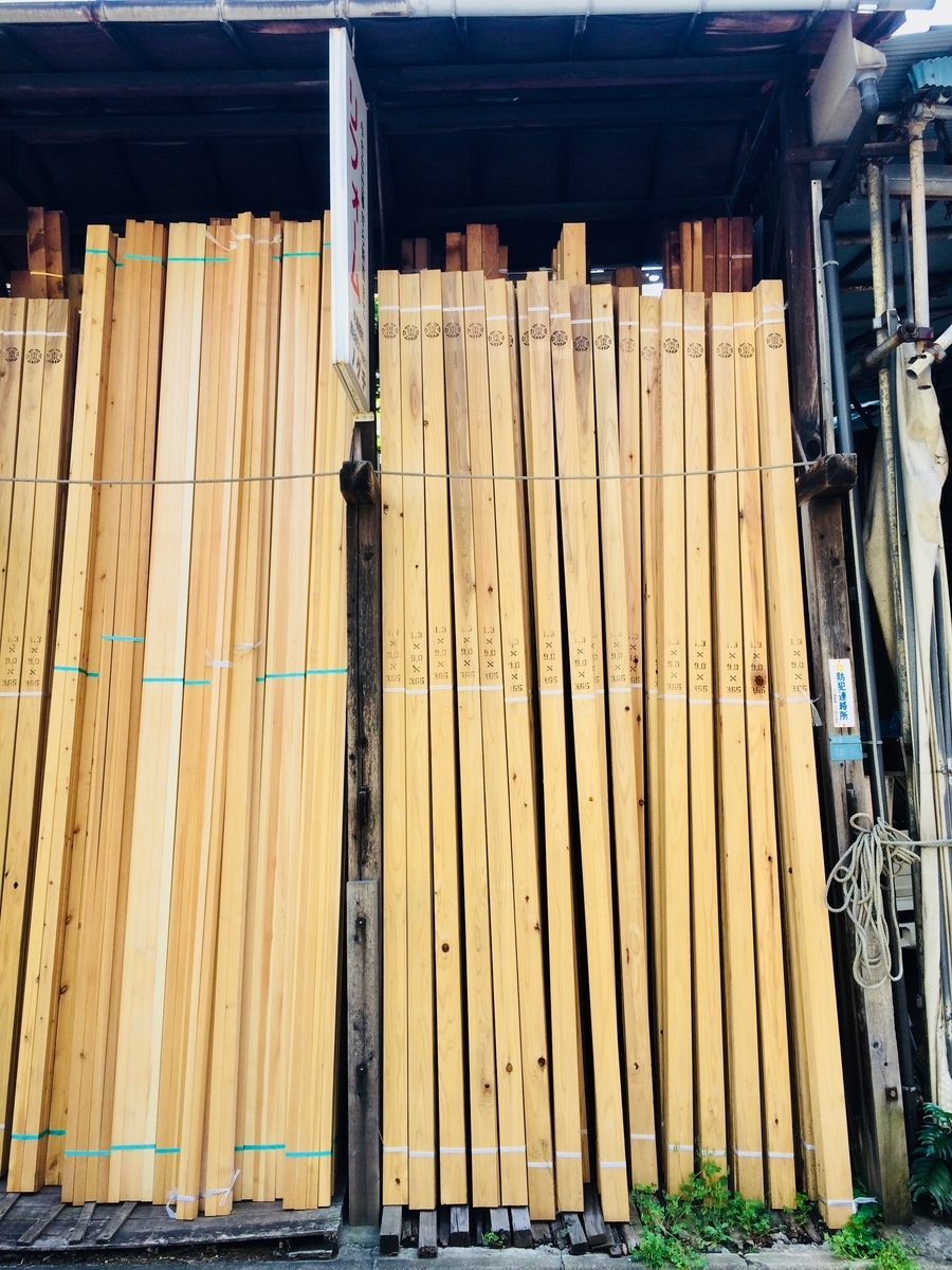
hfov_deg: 48.2
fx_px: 1063
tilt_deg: +7.8
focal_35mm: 29
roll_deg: +0.9
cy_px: 635
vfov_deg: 61.7
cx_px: 476
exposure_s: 1/167
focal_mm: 4.15
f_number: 2.2
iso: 32
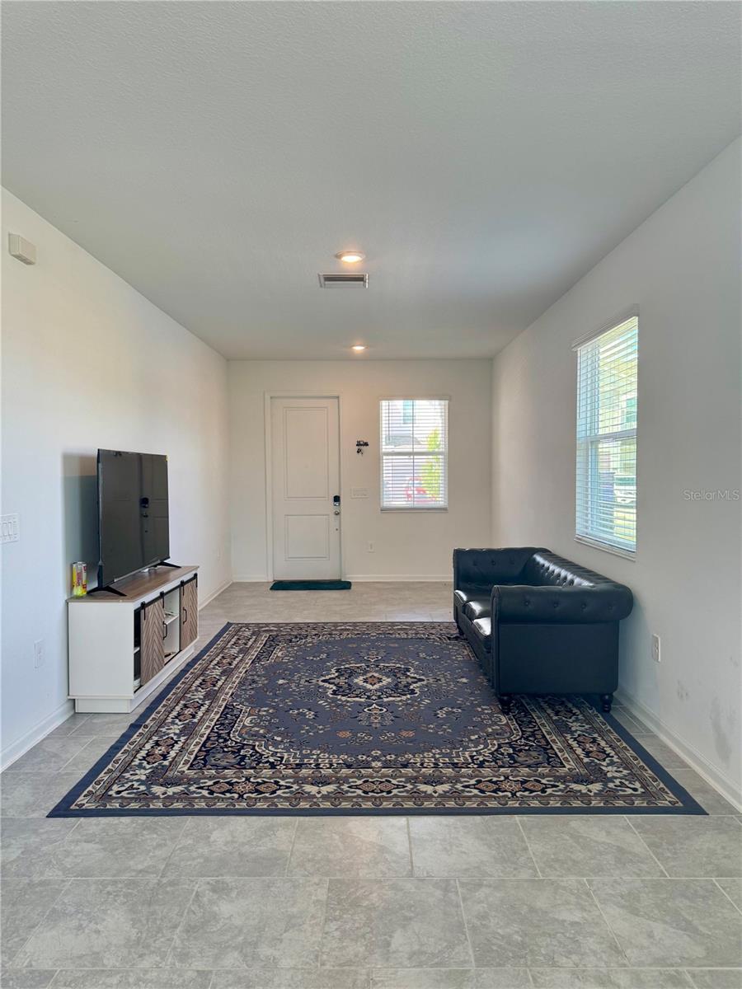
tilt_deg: -2.4
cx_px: 371
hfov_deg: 56.8
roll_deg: +0.3
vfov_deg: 71.6
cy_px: 494
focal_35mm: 24
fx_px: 686
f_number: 1.78
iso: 100
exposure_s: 1/141
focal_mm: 6.76
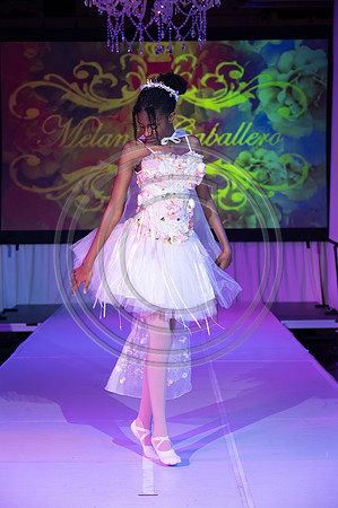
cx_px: 169
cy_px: 254
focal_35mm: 92
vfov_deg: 22.2
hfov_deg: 14.8
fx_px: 1299
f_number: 5.6
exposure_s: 1/400
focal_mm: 92
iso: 2000
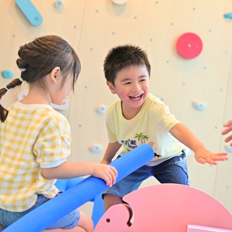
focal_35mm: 90
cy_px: 117
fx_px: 682
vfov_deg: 19.3
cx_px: 104
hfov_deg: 19.3
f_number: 4
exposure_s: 1/250
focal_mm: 70
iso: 1000
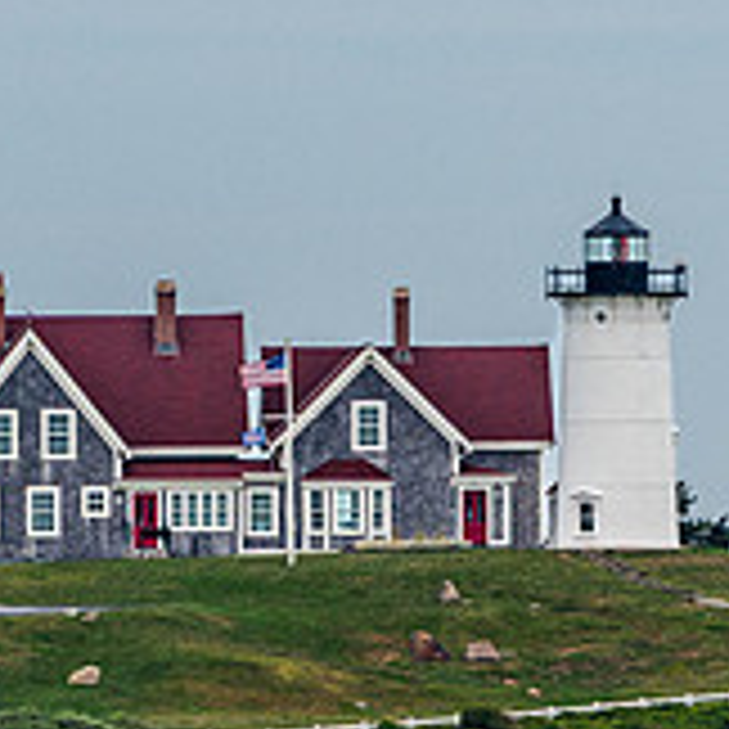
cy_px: 658
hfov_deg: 1.1
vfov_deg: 1.1
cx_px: 309
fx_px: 36526
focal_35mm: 1533
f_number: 8
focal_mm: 300
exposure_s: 1/320
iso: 200
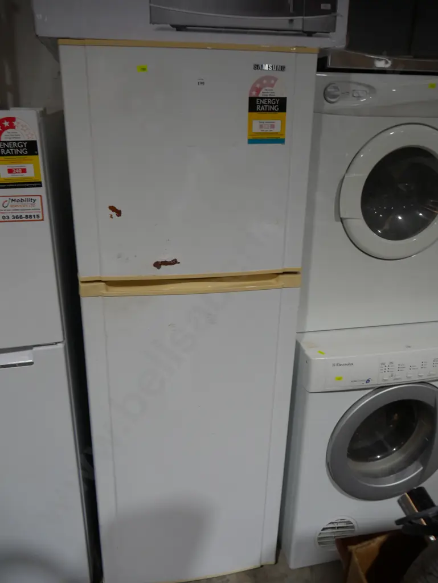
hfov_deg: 49.8
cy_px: 292
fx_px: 472
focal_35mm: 28
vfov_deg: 63.4
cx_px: 219
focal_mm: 14
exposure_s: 1/100
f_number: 3.5
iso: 200
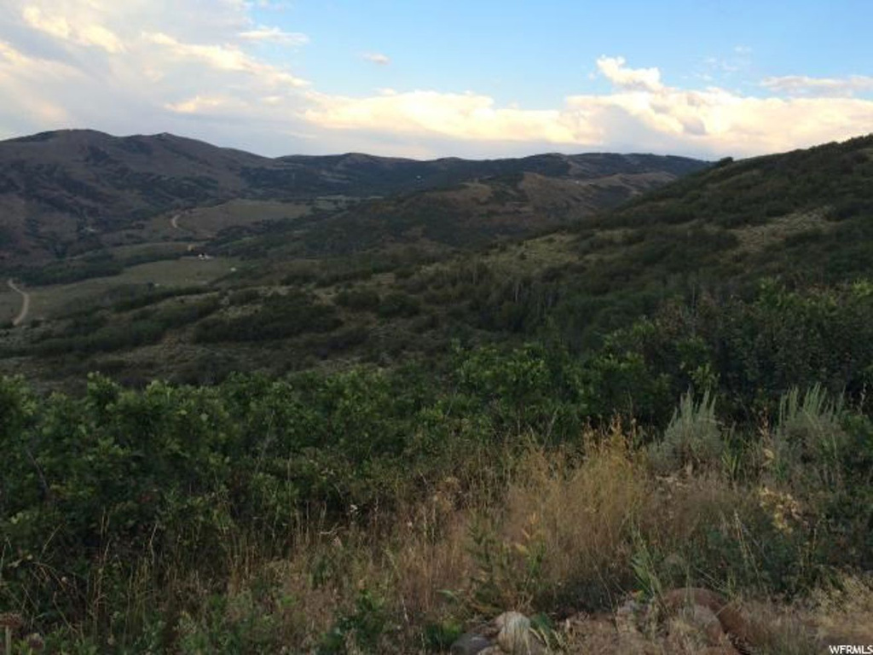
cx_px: 436
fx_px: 731
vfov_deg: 48.2
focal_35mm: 29
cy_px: 328
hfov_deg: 61.7
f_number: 2.2
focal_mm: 4.15
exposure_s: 1/316
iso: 32
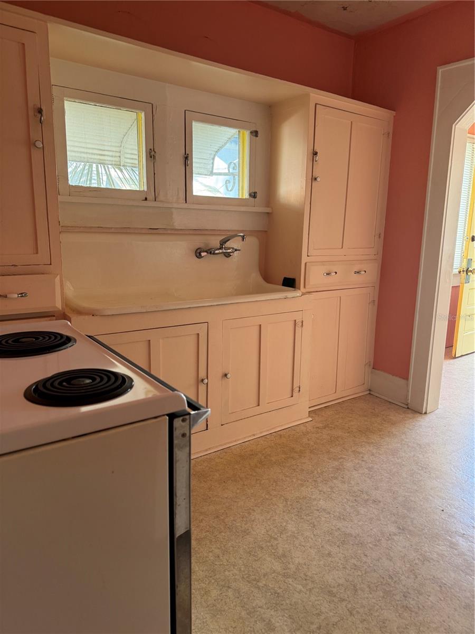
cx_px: 238
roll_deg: -0.8
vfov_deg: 71.6
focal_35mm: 24
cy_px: 317
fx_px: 439
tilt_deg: -12.0
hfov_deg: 56.8
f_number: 1.78
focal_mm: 6.76
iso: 200
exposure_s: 1/121
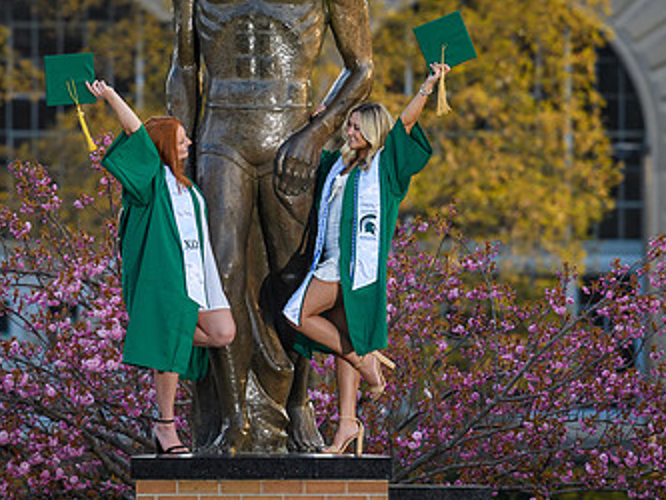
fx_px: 16591
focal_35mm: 862
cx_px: 347
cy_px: 150
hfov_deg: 2.3
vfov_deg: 1.7
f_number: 5
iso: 125
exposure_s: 1/200
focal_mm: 300
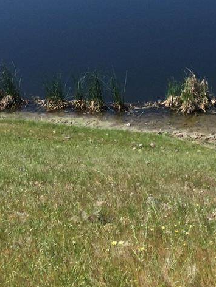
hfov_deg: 16.1
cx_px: 98
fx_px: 765
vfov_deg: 19.3
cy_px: -109
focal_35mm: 92
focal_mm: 4.15
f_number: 2.2
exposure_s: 1/2053
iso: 32
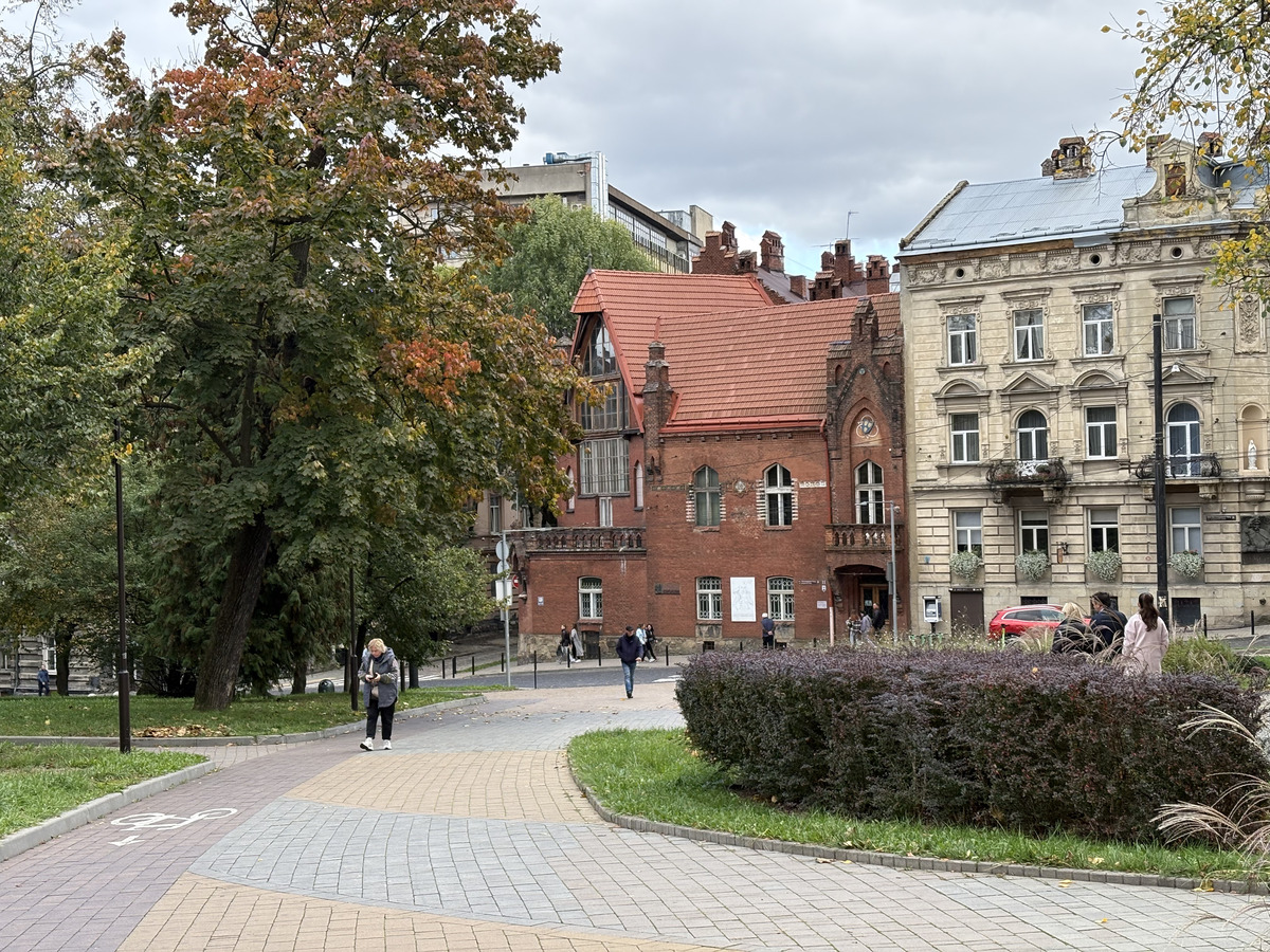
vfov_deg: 28.0
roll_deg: +1.5
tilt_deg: +0.9
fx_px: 1908
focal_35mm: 52
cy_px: 476
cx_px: 635
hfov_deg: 36.8
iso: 50
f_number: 1.6
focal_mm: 5.96
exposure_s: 1/404
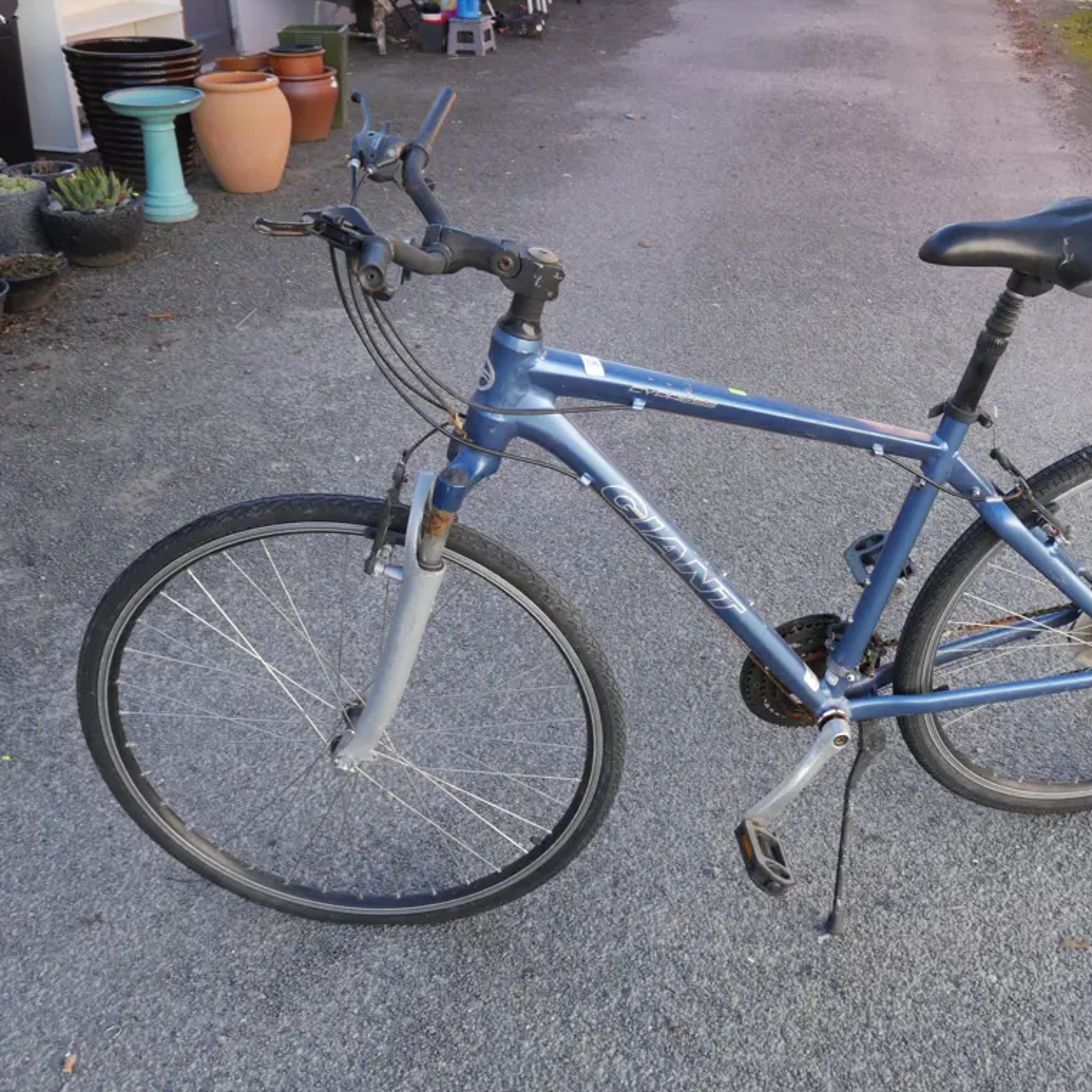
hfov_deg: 43.4
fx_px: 1356
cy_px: 545
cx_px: 705
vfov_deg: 43.9
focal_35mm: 38
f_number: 5
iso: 200
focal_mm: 16
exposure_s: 1/200
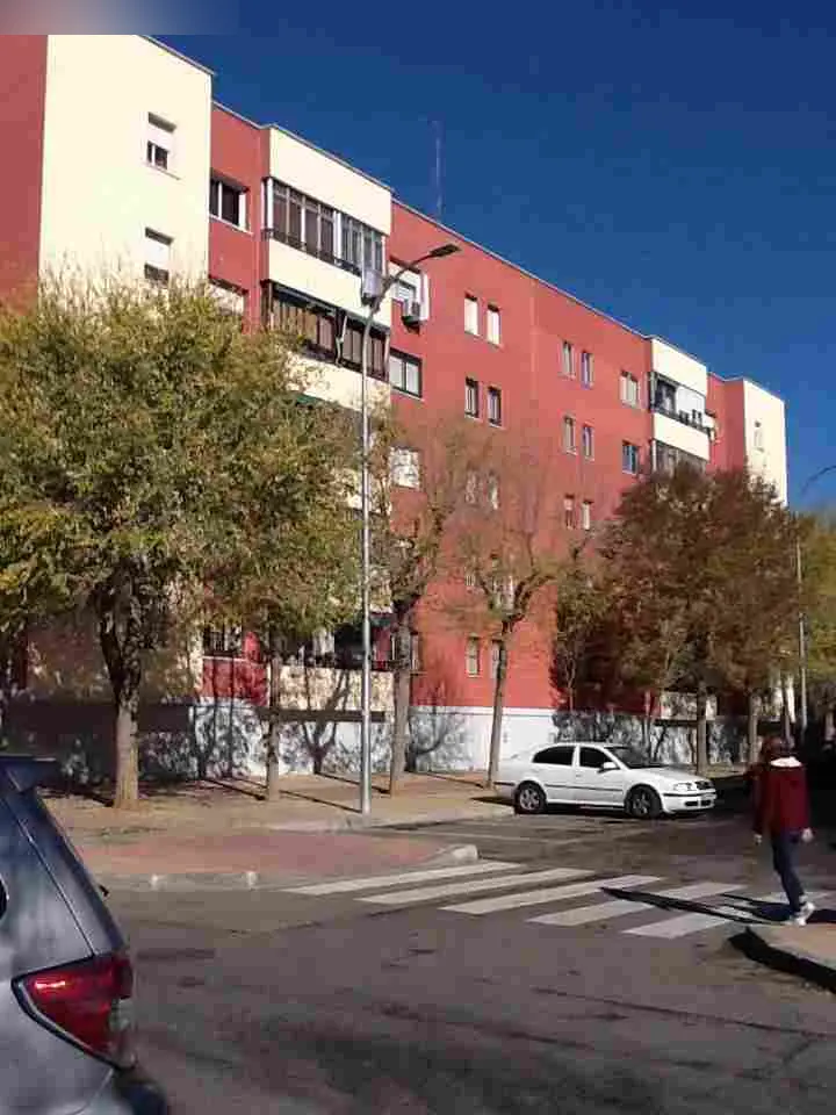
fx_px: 1417
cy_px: 558
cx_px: 418
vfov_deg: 42.9
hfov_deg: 32.9
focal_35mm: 44
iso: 40
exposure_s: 1/2433
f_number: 2.4
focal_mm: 2.03
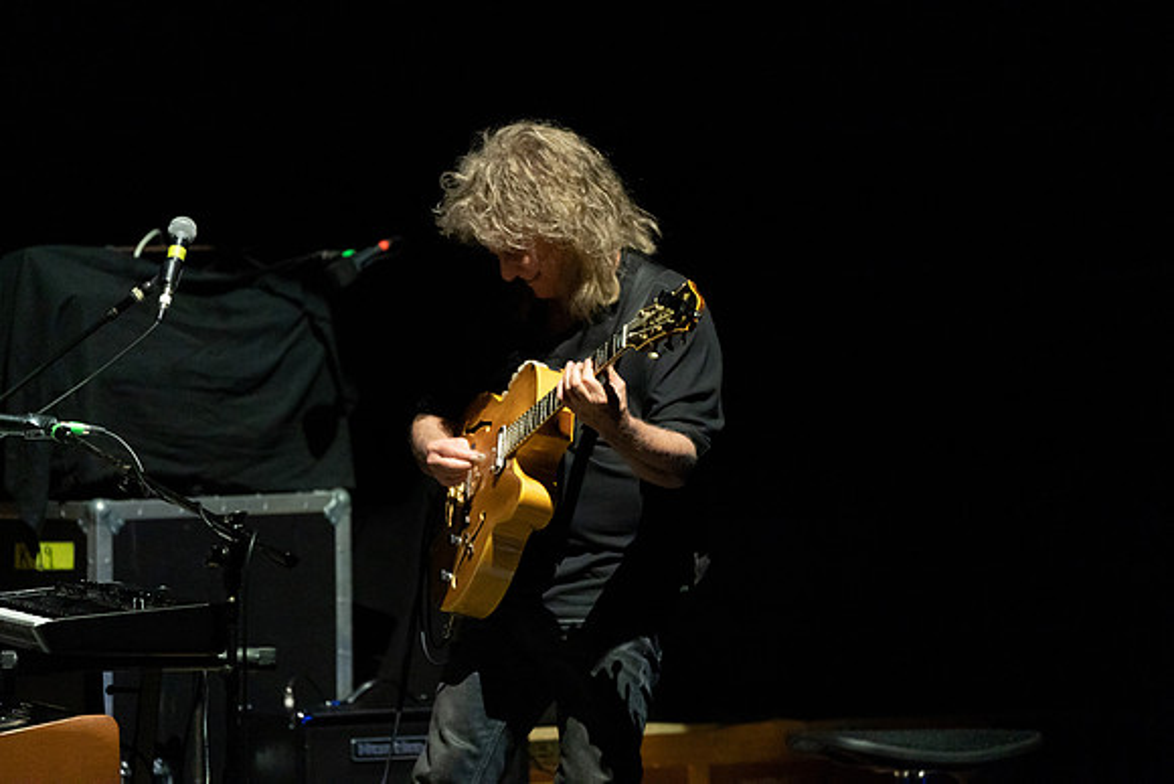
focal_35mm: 394
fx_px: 12851
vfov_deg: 3.5
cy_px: 392
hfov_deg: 5.2
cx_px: 587
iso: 3200
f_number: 5.6
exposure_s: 1/250
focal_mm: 394
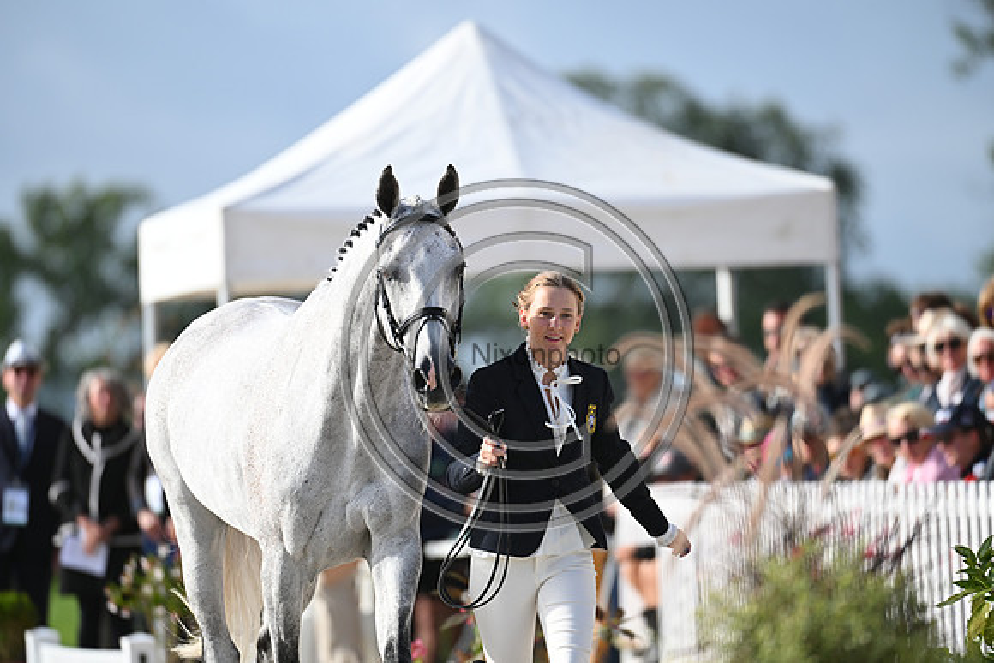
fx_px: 11047
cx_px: 497
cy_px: 332
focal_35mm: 400
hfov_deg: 5.2
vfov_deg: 3.4
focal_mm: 400
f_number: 5
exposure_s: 1/1600
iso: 400
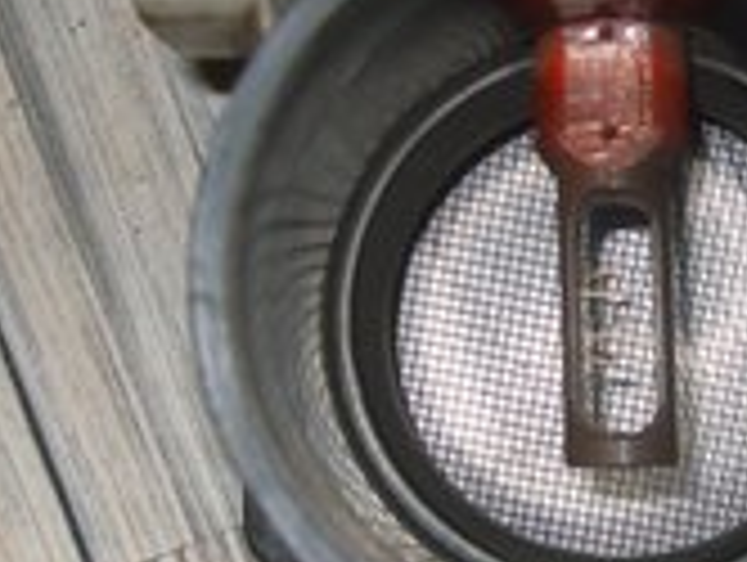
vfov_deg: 14.0
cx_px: 652
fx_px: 2291
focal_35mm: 106
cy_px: 270
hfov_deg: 18.3
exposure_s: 1/45
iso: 100
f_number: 3.1
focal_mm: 9.2
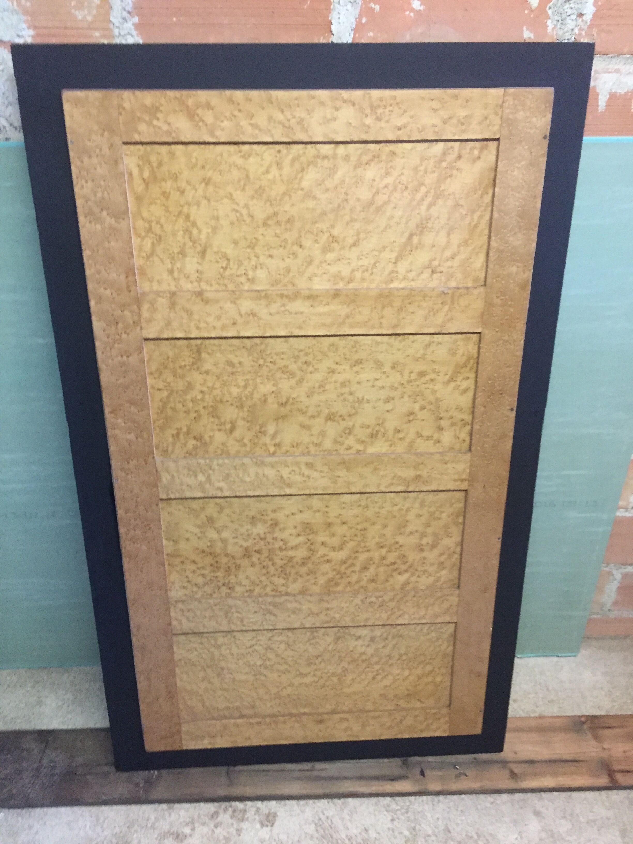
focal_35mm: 29
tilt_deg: -34.0
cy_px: 422
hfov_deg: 48.2
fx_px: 707
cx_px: 316
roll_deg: -0.7
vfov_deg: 61.7
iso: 250
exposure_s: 1/17
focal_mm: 4.15
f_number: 2.2
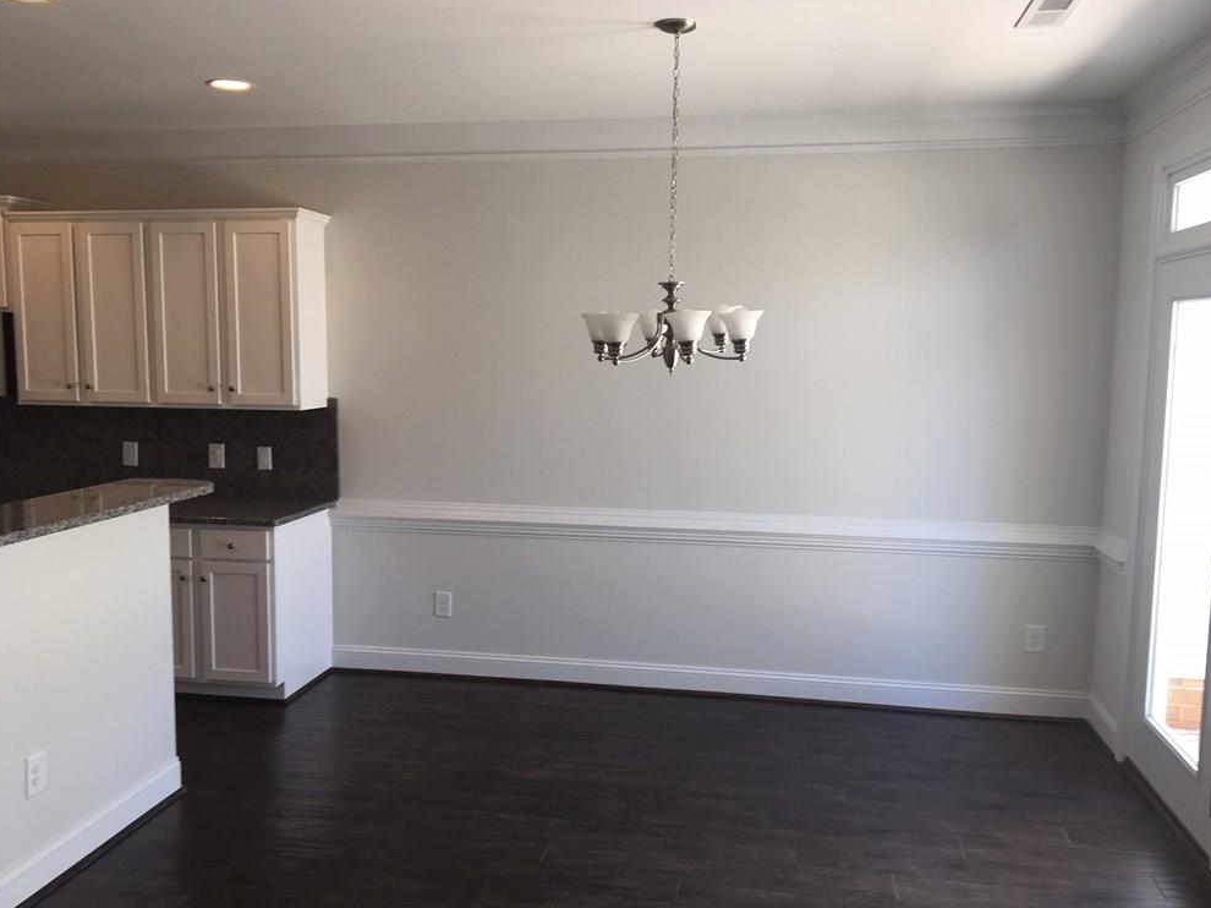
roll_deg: -0.2
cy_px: 458
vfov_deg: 46.8
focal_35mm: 30
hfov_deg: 60.0
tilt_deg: -6.2
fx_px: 1049
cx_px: 598
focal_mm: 4.15
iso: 25
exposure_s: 1/60
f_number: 2.2
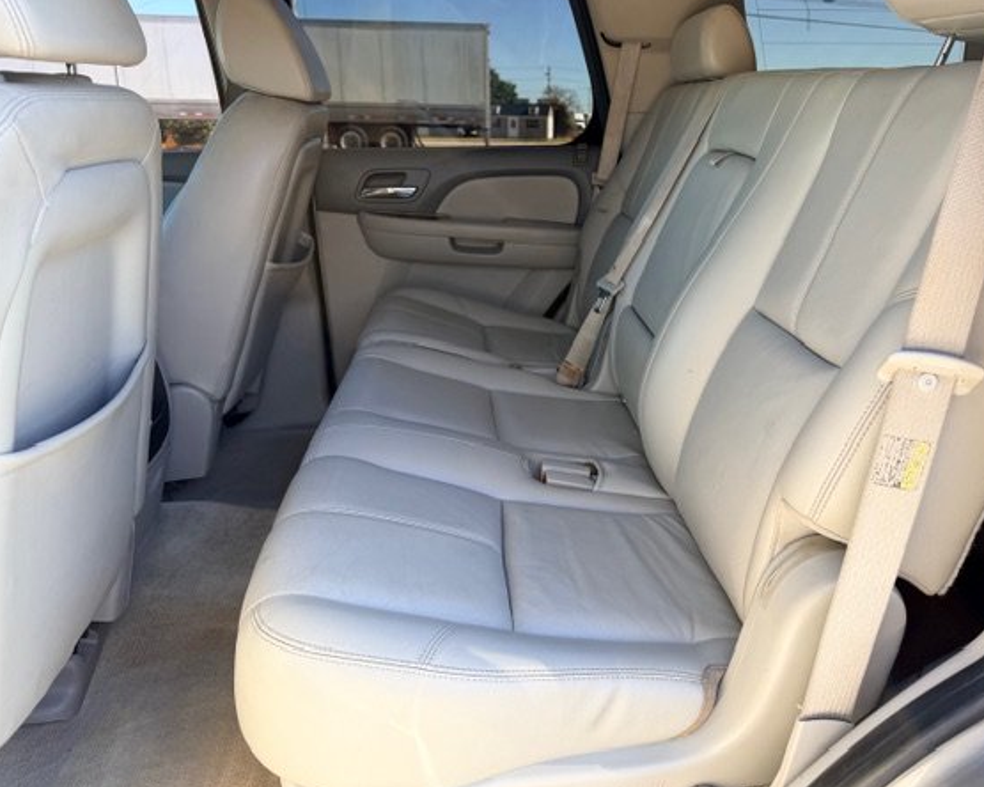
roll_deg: +0.8
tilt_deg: -18.2
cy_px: 369
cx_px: 557
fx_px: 786
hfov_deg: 63.8
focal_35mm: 27
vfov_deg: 53.1
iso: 100
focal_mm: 6.76
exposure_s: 1/348
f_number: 1.78
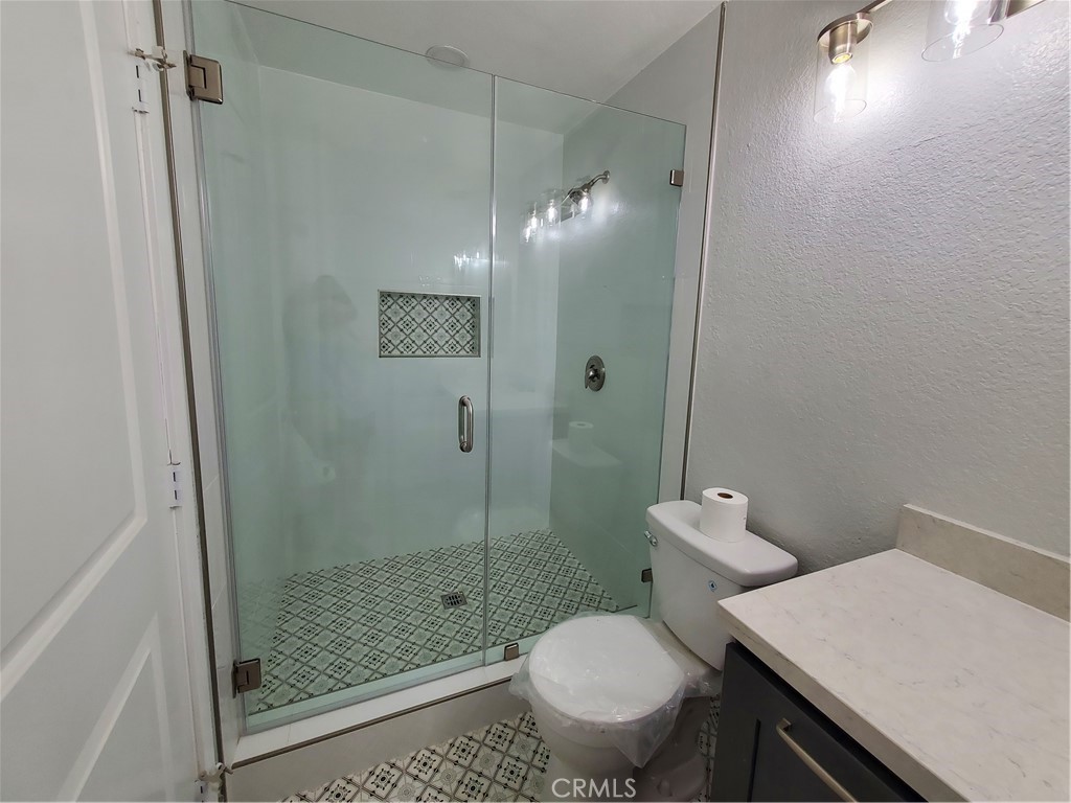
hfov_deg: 106.2
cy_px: 402
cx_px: 536
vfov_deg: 89.9
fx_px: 402
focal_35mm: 13
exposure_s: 1/60
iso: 100
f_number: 2.2
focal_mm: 1.8
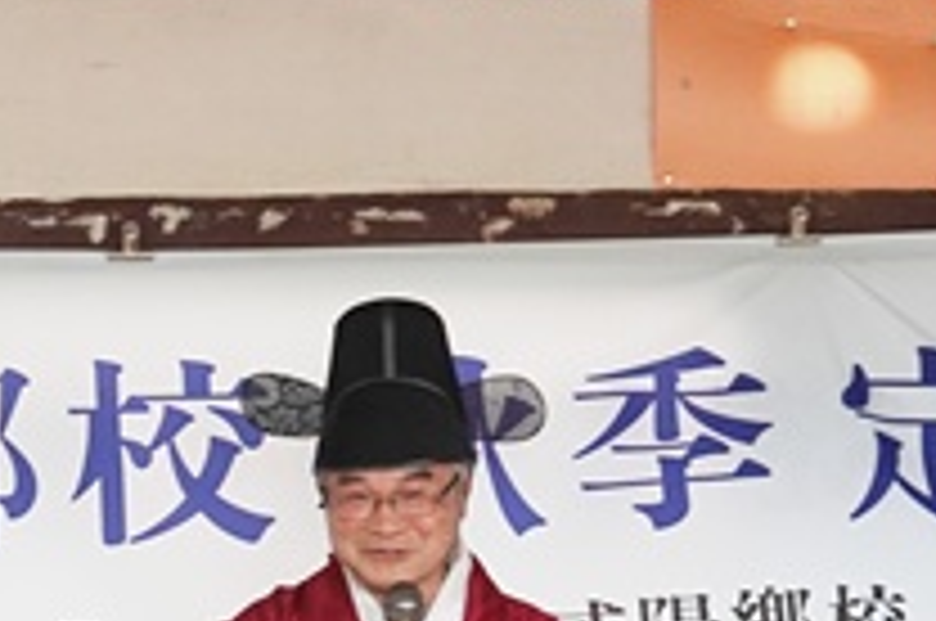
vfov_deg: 8.5
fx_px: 3998
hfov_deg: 13.3
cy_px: 1109
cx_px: 194
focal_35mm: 154
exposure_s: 1/60
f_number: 3.2
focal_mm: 14.65
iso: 100
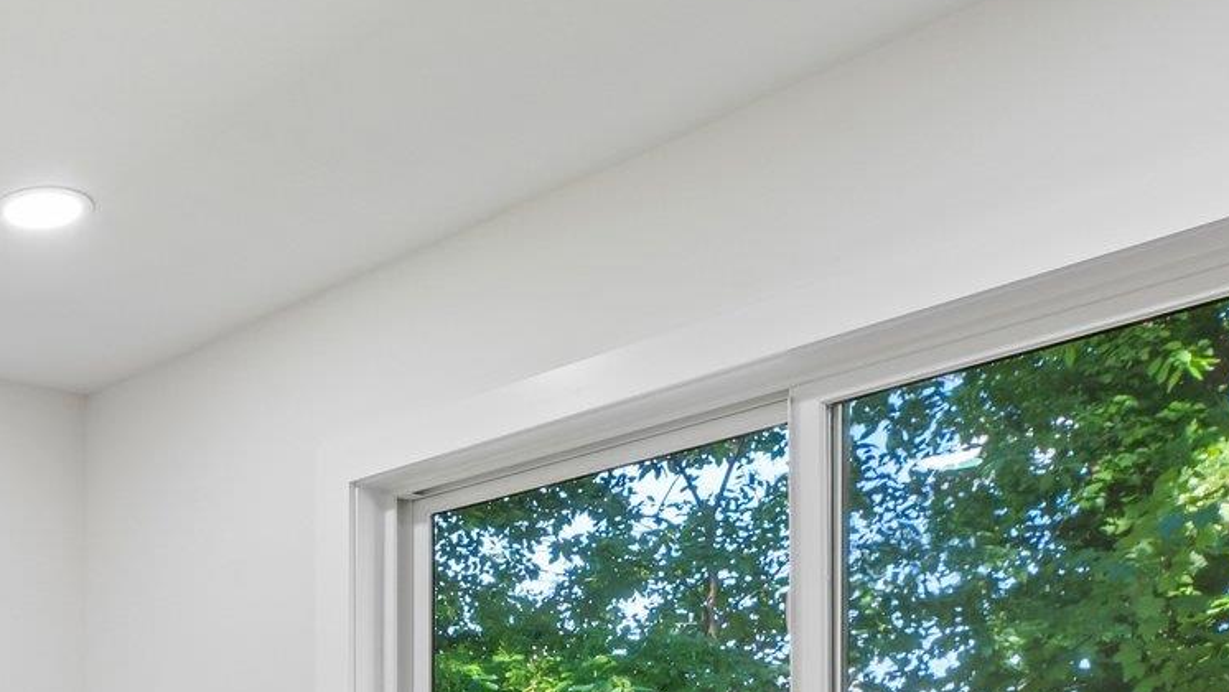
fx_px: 1499
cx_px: -96
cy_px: 889
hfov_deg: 37.8
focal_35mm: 46
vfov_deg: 23.2
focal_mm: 16
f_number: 9
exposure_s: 1/25
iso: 400
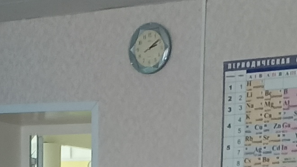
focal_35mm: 160
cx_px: 72
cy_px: 490
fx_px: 1260
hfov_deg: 13.4
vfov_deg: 6.9
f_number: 1.6
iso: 319
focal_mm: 4.09
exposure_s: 1/33.3
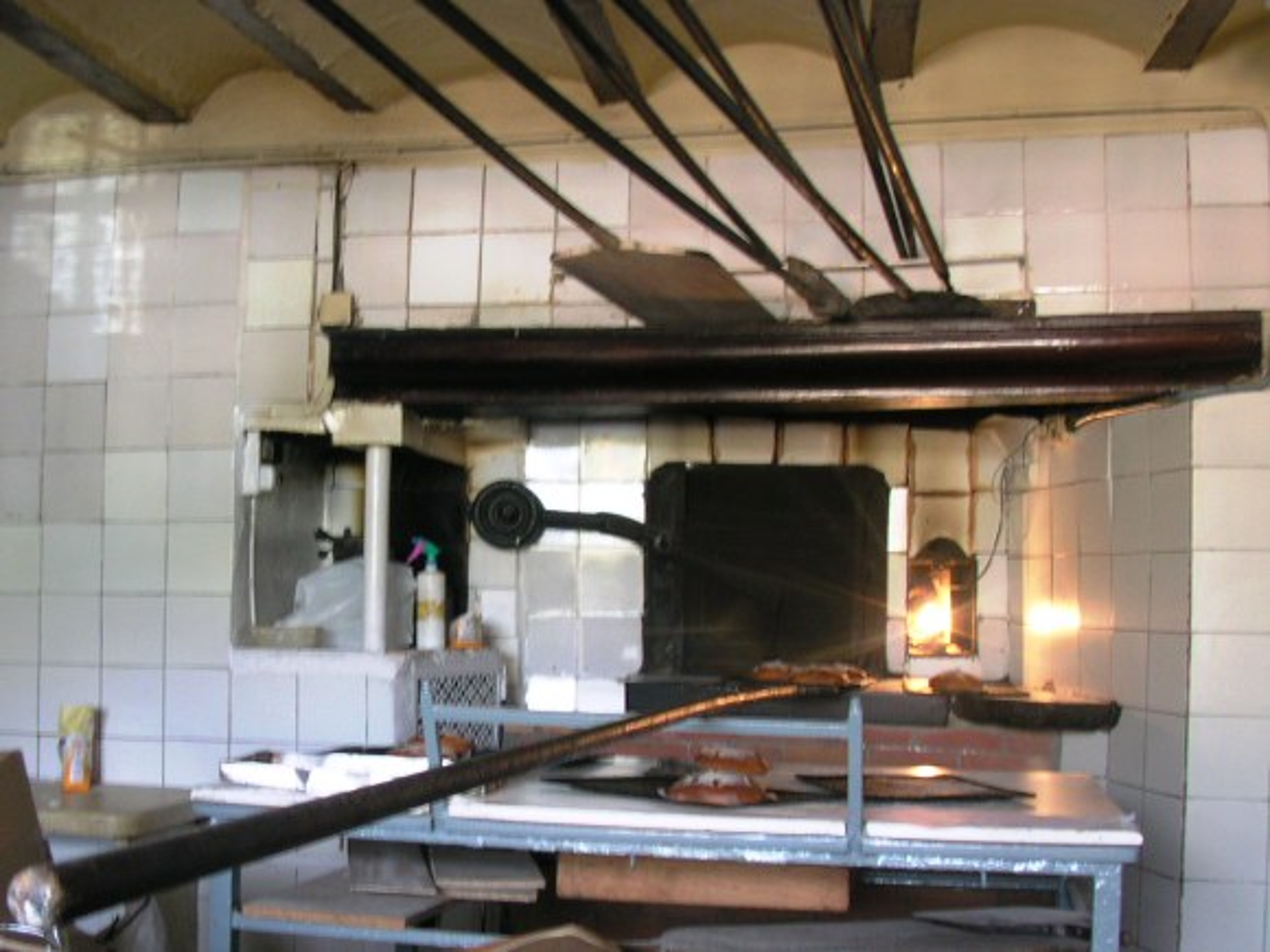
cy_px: 476
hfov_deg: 50.1
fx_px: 1357
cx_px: 635
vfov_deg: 38.7
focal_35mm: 37
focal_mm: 5.6
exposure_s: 1/4.5
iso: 110
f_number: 2.7
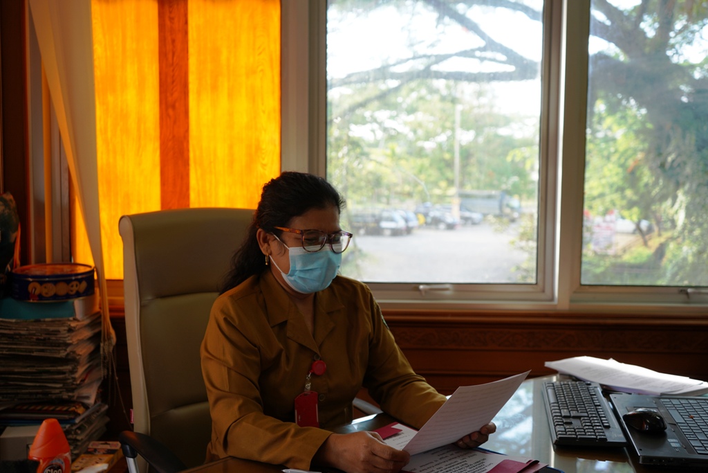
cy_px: 236
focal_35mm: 36
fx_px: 708
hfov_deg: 53.1
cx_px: 354
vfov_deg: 36.9
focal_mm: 36
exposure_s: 1/60
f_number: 4
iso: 200
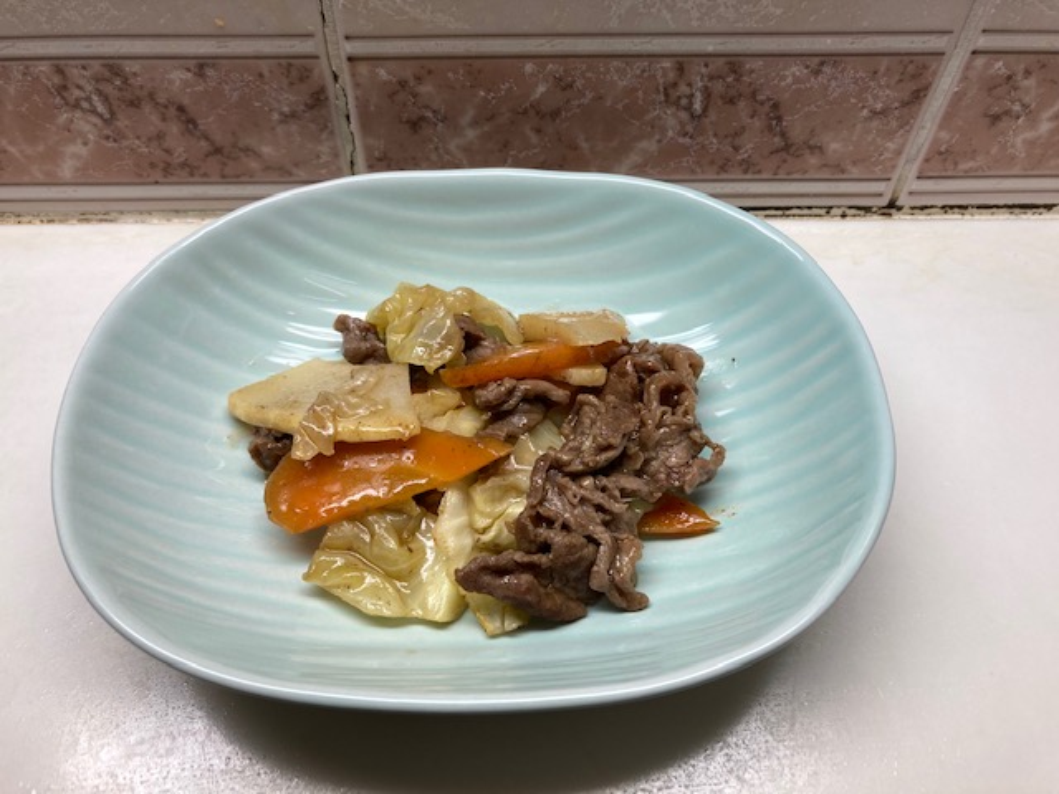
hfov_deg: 63.4
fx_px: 857
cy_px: 397
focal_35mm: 28
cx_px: 530
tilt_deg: -54.7
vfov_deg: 49.7
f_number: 1.8
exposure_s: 1/100
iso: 25
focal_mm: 3.99
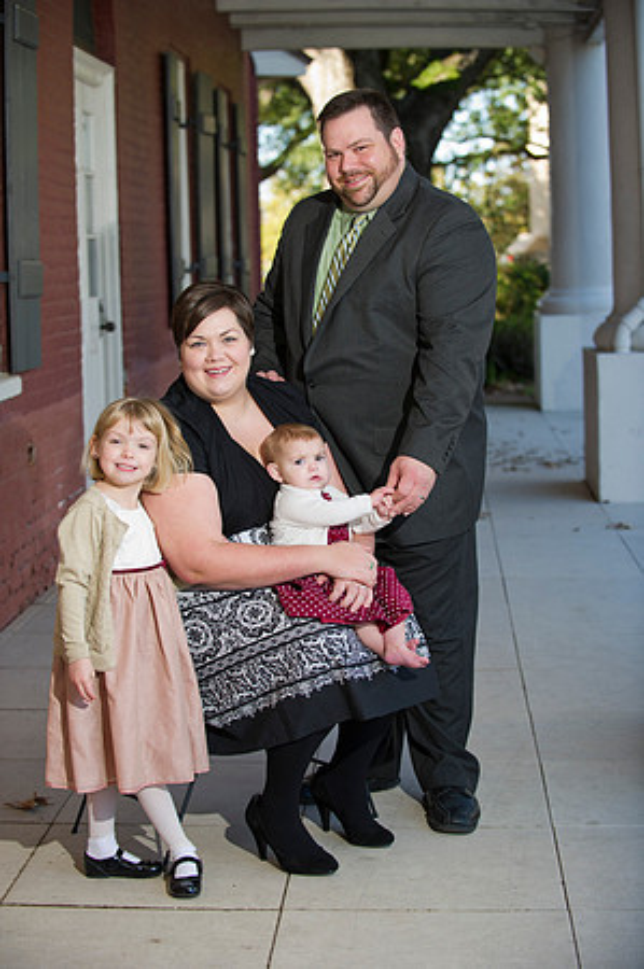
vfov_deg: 28.9
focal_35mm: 70
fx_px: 1883
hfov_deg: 19.4
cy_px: 484
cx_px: 322
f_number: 3.2
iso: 250
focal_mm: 70
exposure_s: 1/250
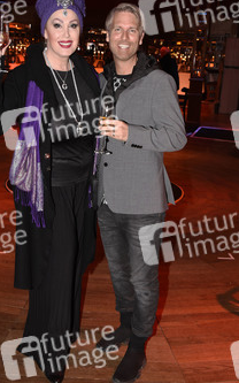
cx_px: 93
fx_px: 511
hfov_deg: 26.3
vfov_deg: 41.0
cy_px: 181
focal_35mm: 49
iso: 2500
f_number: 6.3
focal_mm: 40
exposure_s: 1/60
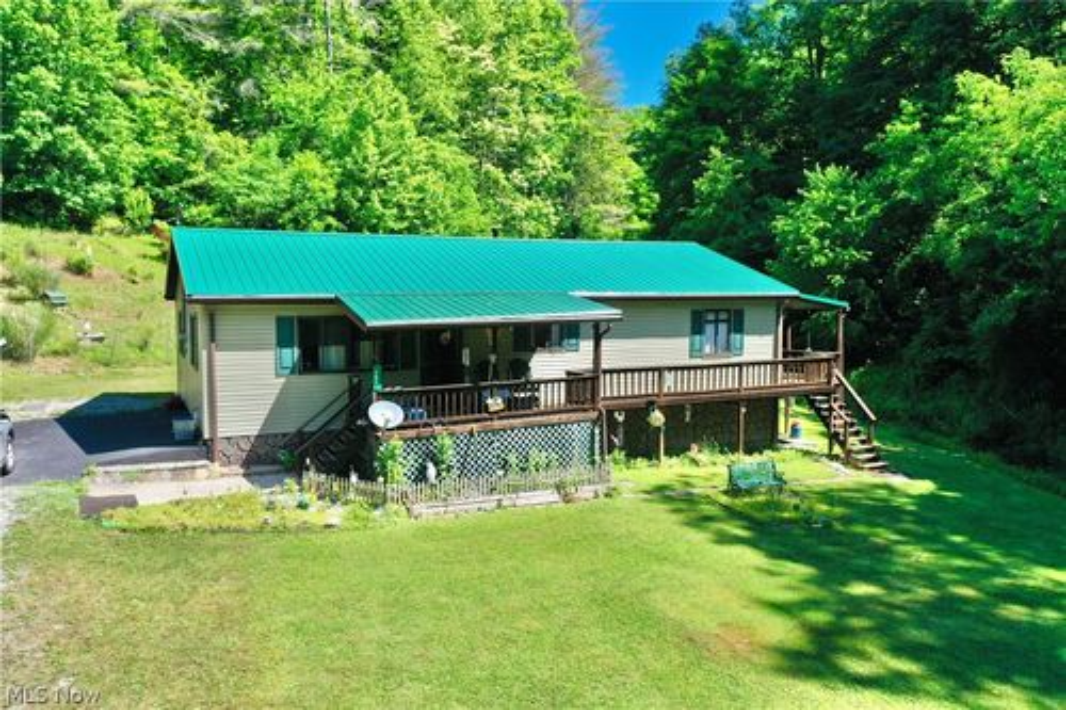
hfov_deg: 65.5
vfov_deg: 46.4
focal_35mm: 28
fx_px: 829
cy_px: 355
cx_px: 533
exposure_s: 1/160
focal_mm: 10.26
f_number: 3.5
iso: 100
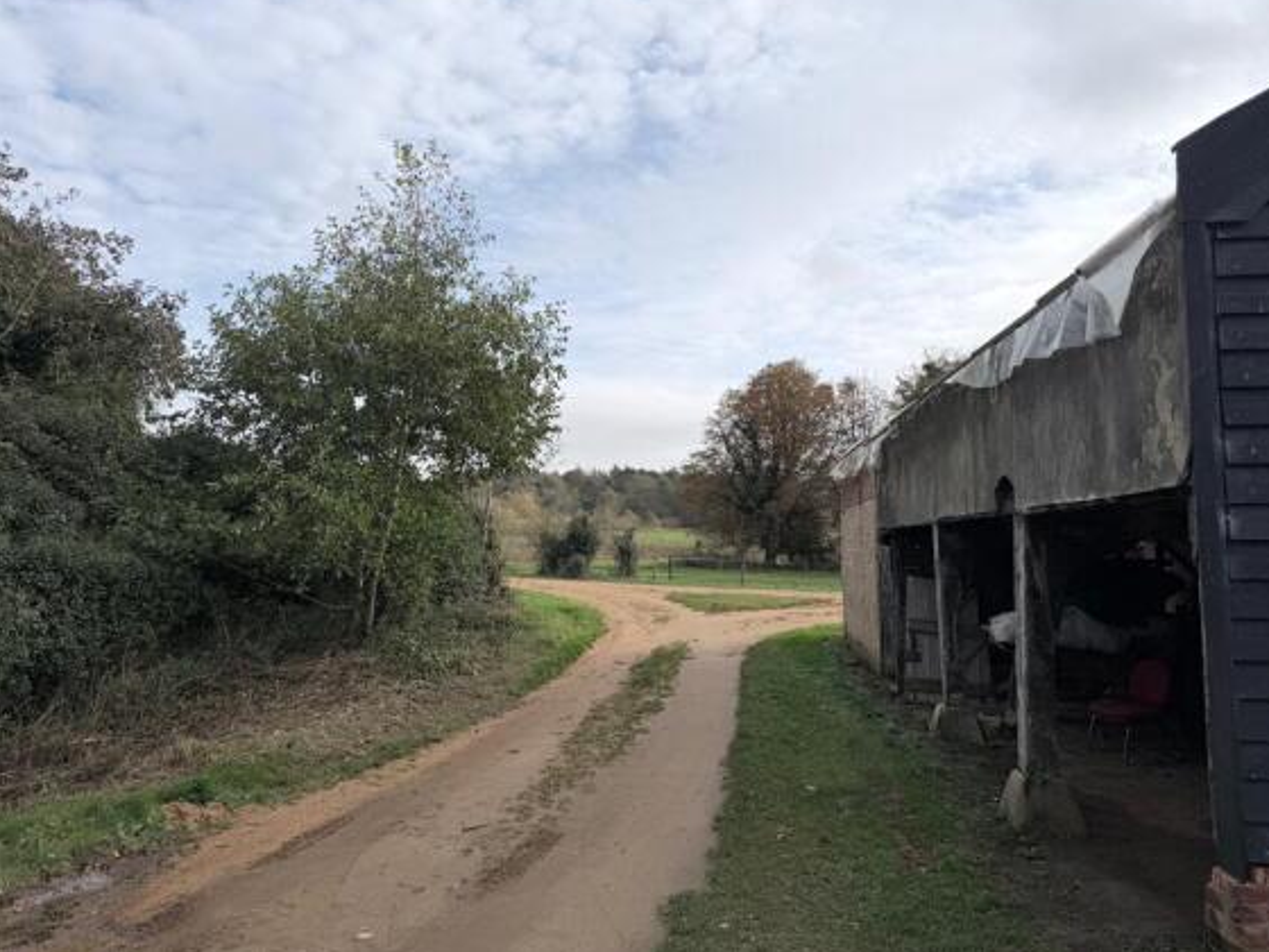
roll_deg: -0.2
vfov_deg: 54.9
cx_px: 622
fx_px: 916
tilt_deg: +5.1
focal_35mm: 25
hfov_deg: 69.4
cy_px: 464
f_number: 1.78
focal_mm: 6.76
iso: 80
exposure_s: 1/4975
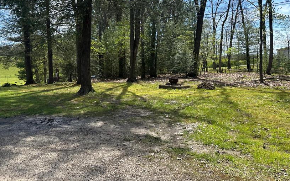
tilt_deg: +1.2
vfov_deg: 39.1
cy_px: 64
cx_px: 113
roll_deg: -3.1
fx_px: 253
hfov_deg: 59.1
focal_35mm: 32
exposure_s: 1/1664
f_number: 1.78
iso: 80
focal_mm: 6.86
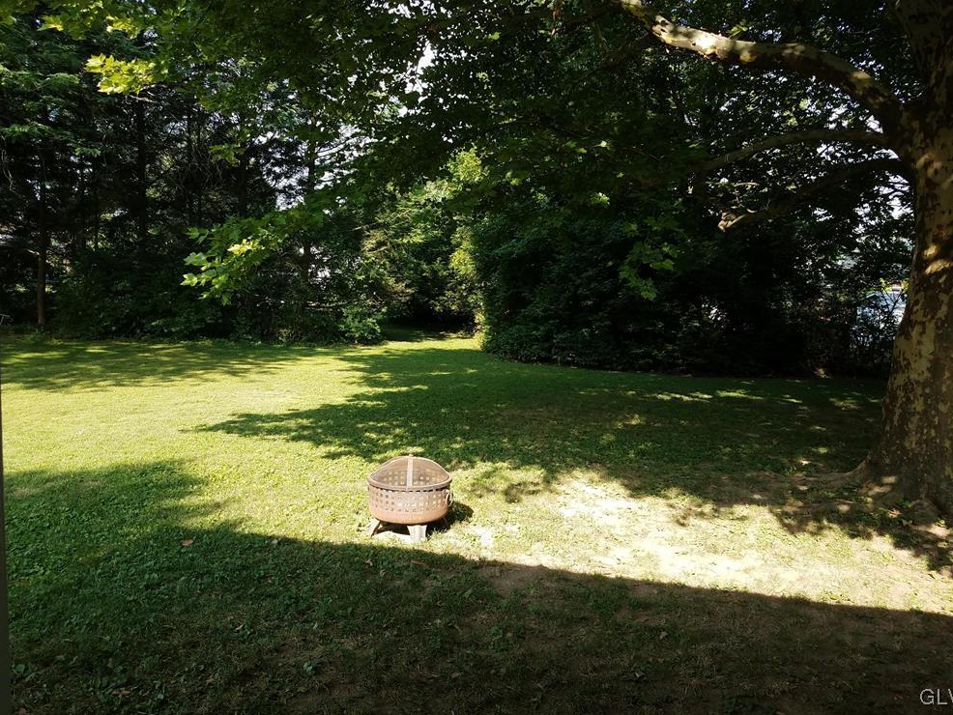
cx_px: 486
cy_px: 348
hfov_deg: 65.3
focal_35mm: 27
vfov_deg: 51.4
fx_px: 744
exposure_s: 1/371
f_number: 1.7
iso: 40
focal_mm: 4.2
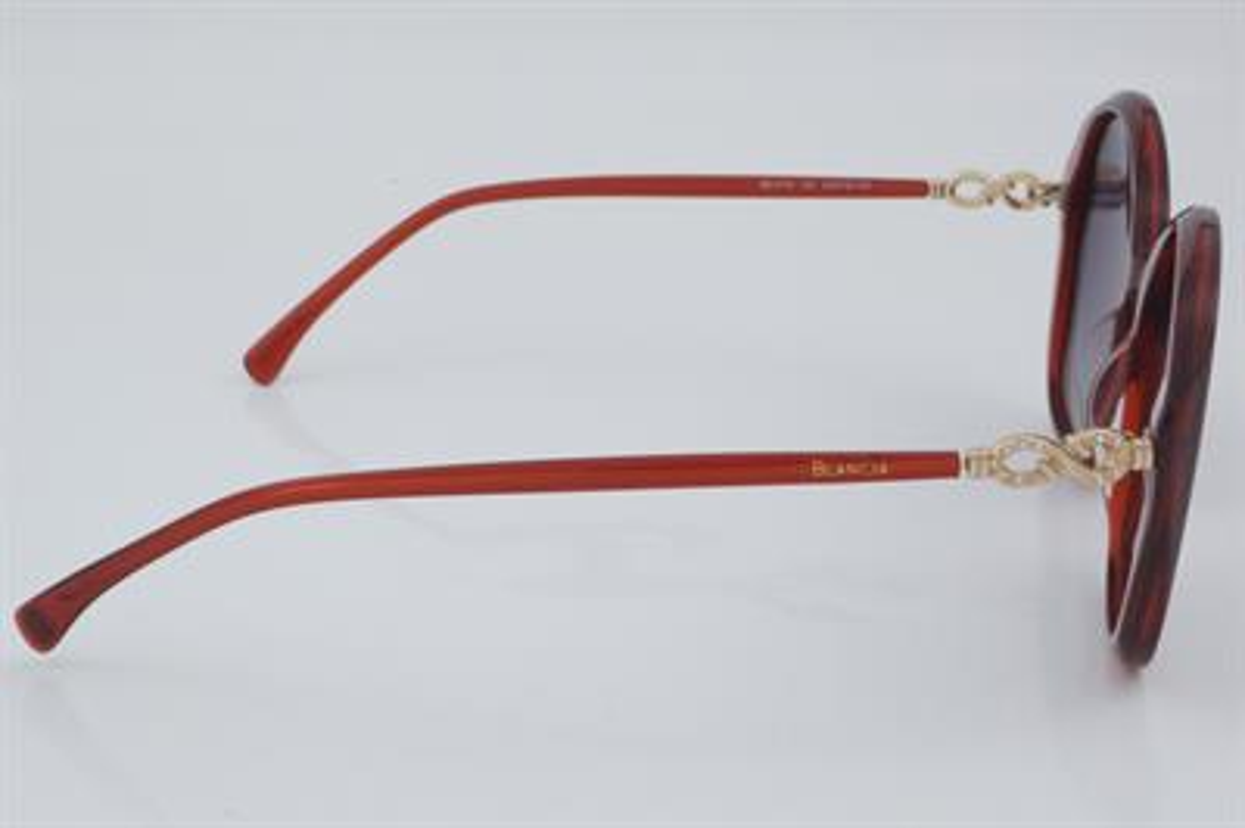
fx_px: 2592
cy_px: 414
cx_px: 622
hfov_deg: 27.0
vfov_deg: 18.2
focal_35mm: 75
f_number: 32
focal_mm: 50
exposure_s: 1/3
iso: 100
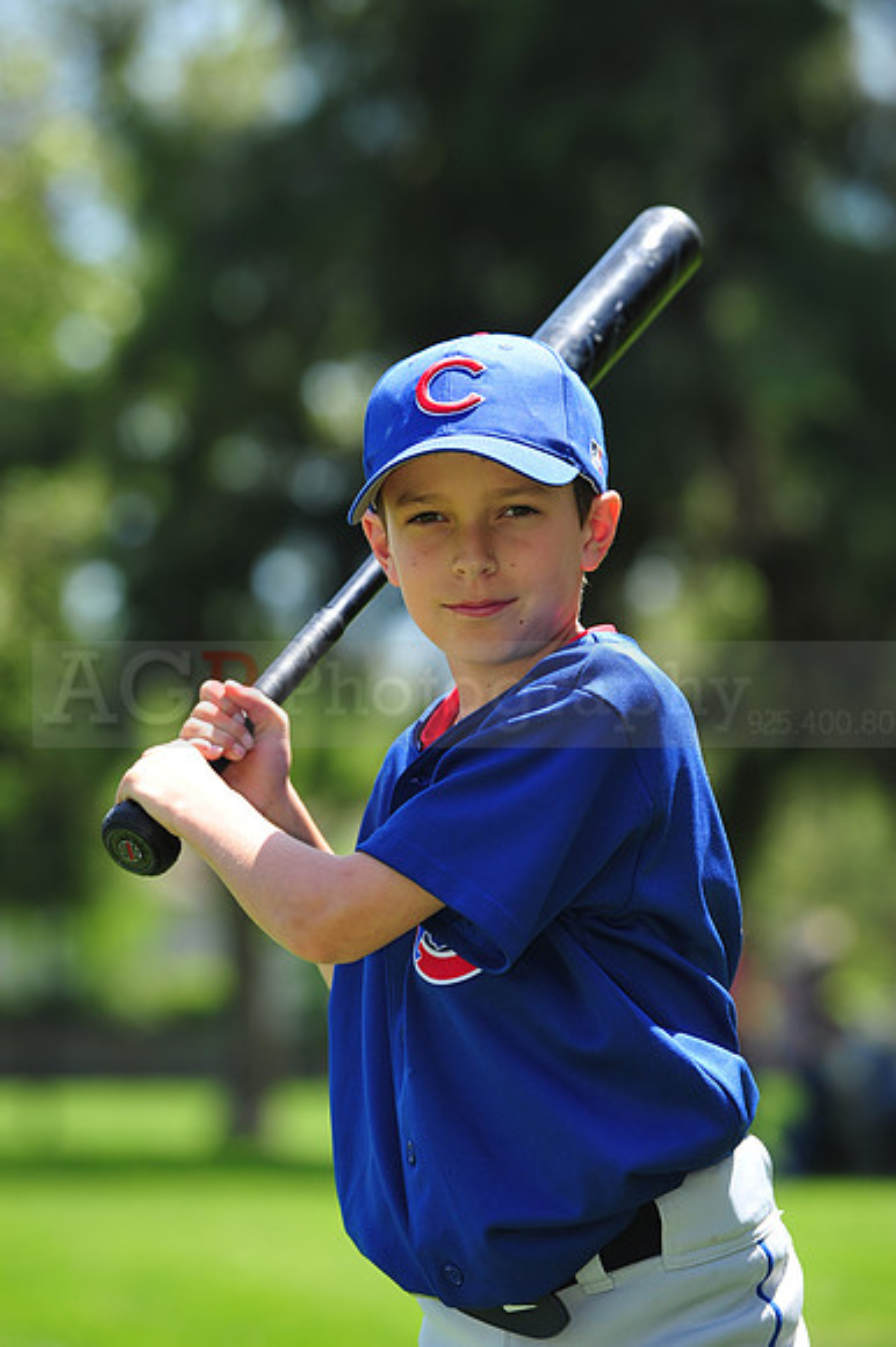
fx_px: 7475
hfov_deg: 6.9
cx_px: 448
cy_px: 674
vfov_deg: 10.3
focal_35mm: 200
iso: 200
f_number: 5.6
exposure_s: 1/400
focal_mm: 200
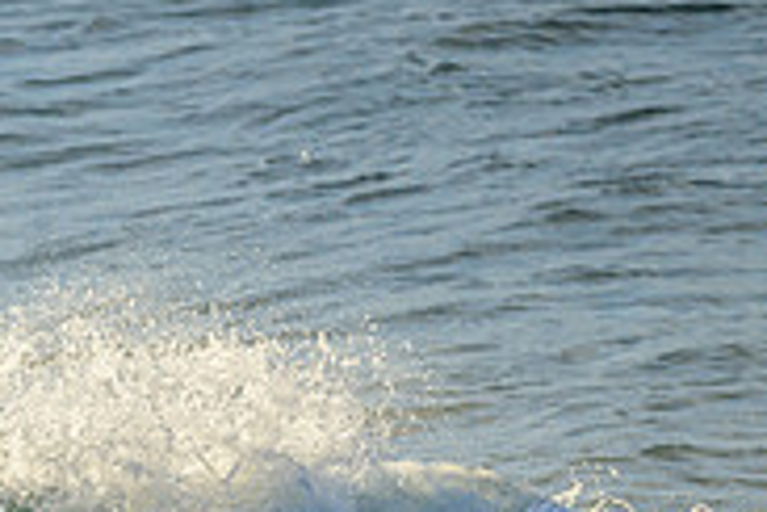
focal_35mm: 2539
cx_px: -235
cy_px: 640
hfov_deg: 0.8
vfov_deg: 0.5
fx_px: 54091
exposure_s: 1/2000
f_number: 6.3
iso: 640
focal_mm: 800
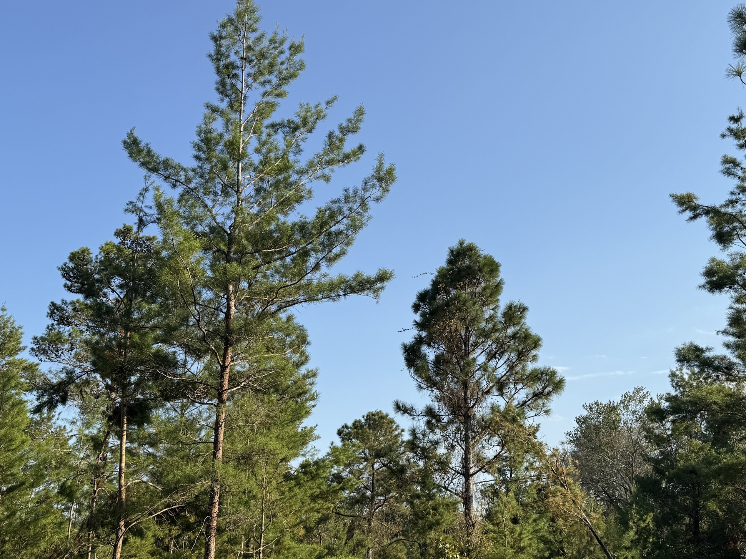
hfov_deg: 49.0
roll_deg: +0.2
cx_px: 376
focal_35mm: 38
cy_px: 334
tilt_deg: +16.6
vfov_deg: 37.6
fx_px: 819
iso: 80
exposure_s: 1/3425
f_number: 1.78
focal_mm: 6.76
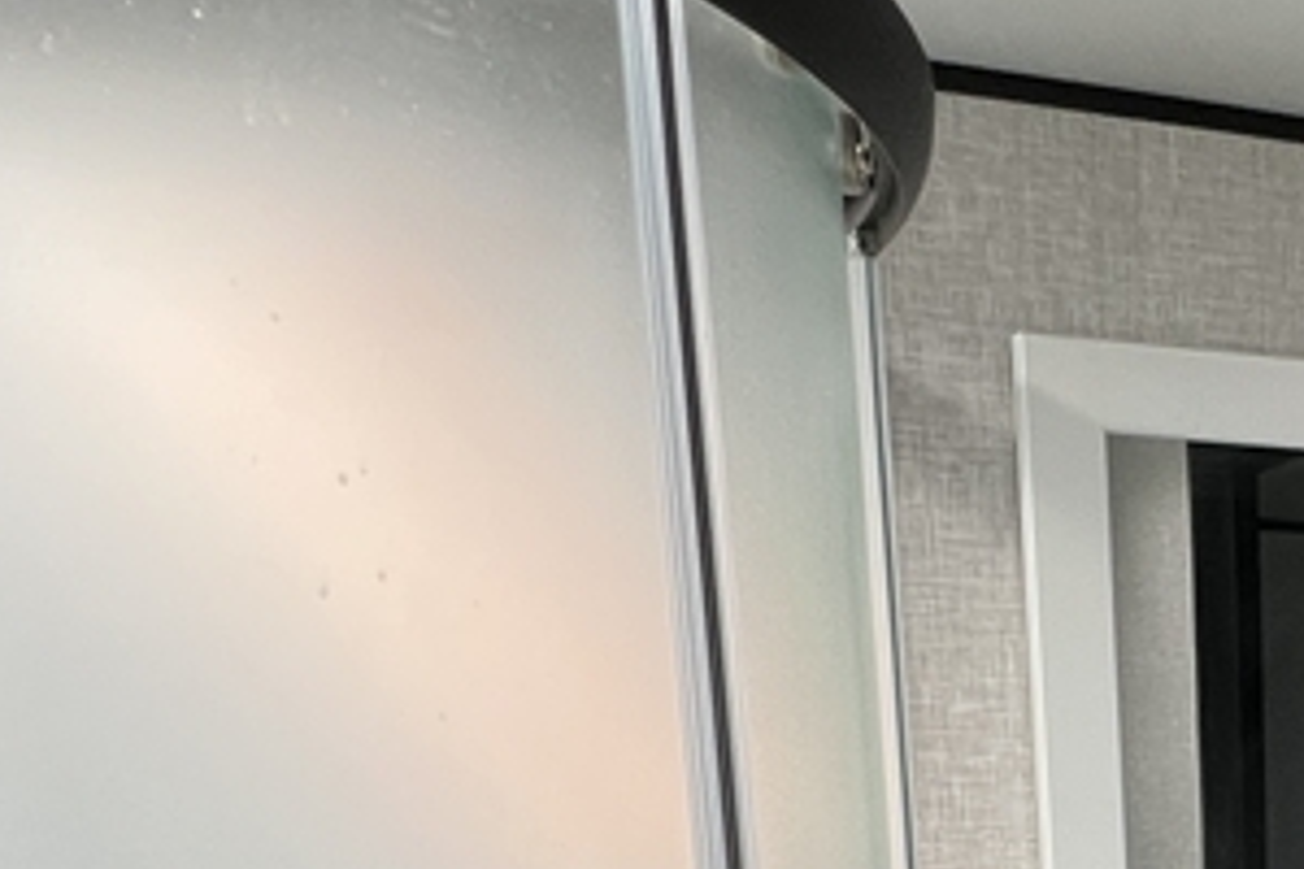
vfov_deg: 21.2
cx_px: 1517
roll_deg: -0.6
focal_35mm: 54
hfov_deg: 31.6
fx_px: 1956
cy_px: 1299
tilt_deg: -15.7
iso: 50
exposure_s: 1/99
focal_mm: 1.57
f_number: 1.8
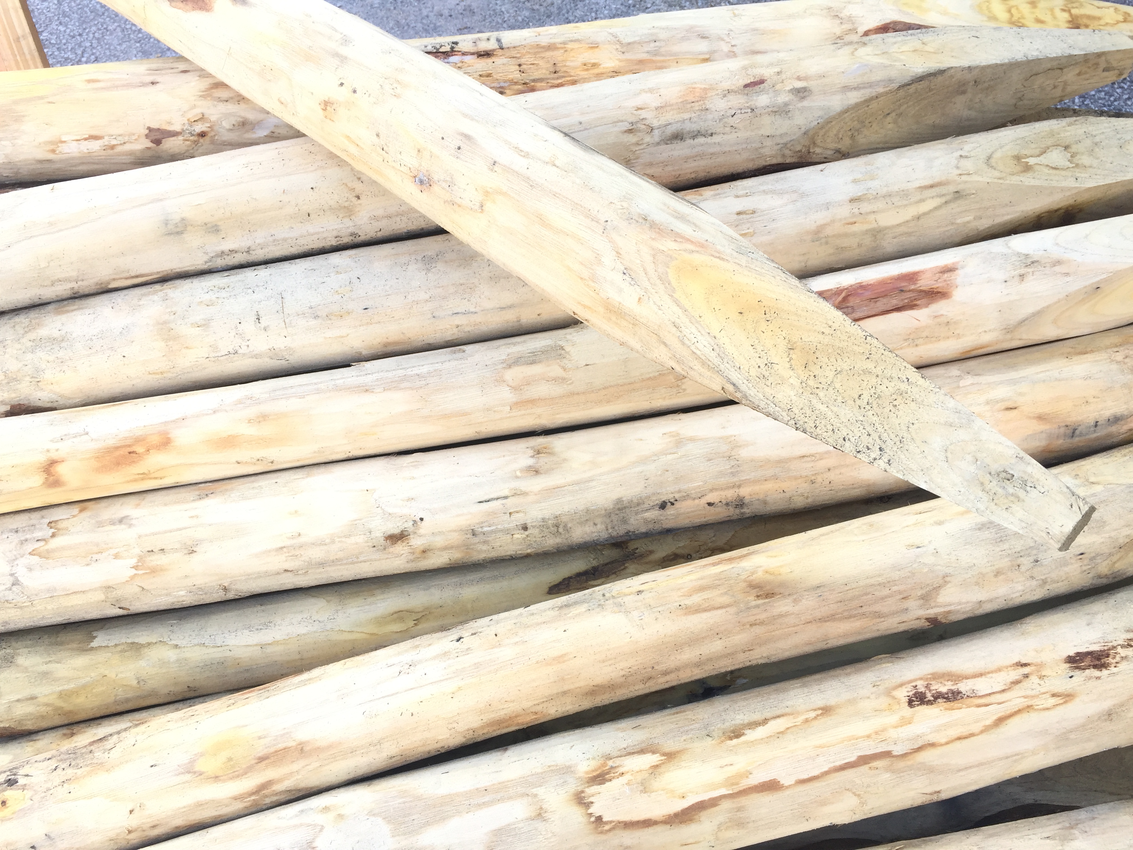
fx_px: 949
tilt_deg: -47.2
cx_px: 566
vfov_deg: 48.2
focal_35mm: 29
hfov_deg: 61.7
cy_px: 425
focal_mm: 4.15
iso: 32
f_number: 2.2
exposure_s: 1/135
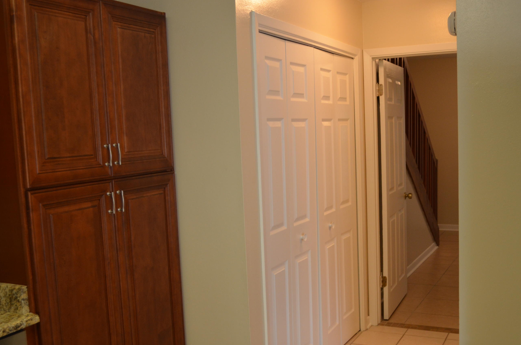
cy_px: 198
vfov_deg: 31.7
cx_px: 285
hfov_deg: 46.4
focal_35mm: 42
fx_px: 607
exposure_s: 1/60
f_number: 4
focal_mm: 24
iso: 640
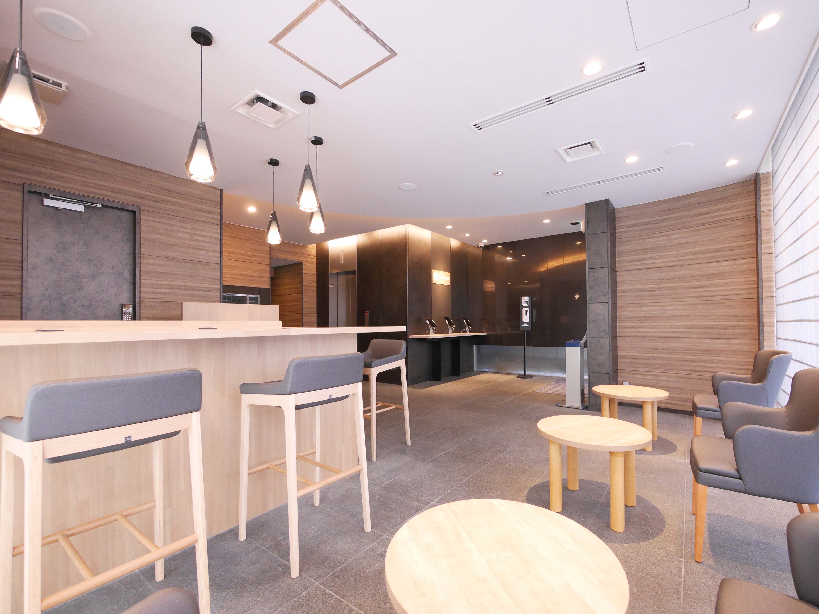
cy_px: 312
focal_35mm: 15
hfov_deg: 98.0
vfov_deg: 81.7
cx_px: 438
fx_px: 355
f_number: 4
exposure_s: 1/60
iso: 1000
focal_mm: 7
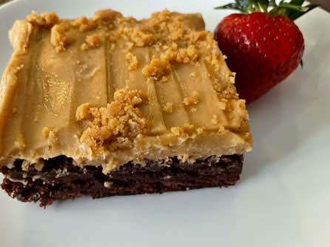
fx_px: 324
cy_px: 116
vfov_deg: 41.8
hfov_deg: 53.6
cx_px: 134
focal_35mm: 34
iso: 500
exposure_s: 1/30
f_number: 1.6
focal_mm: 4.2
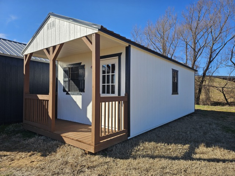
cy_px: 88
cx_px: 118
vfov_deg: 58.9
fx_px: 156
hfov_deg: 73.9
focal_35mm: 23
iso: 10
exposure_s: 1/640
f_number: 1.7
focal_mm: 6.3
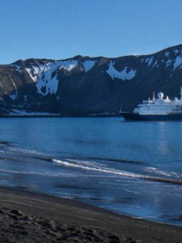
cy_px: 129
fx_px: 687
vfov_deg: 20.0
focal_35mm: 98
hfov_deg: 15.1
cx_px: 78
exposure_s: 1/160
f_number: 9
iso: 200
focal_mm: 48
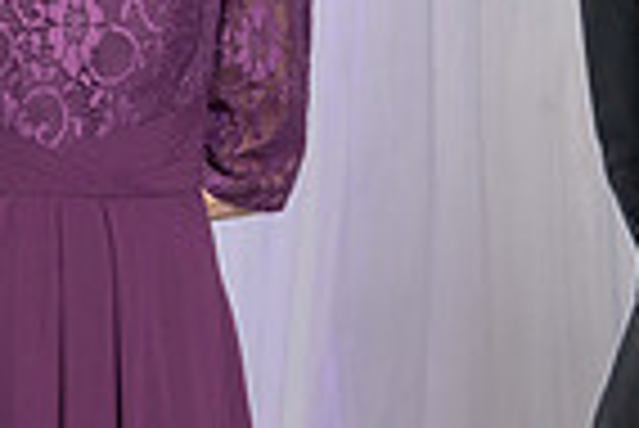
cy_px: -34
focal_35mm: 320
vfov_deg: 4.3
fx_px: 5686
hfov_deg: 6.4
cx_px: -173
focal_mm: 70
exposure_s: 1/200
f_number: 4
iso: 800
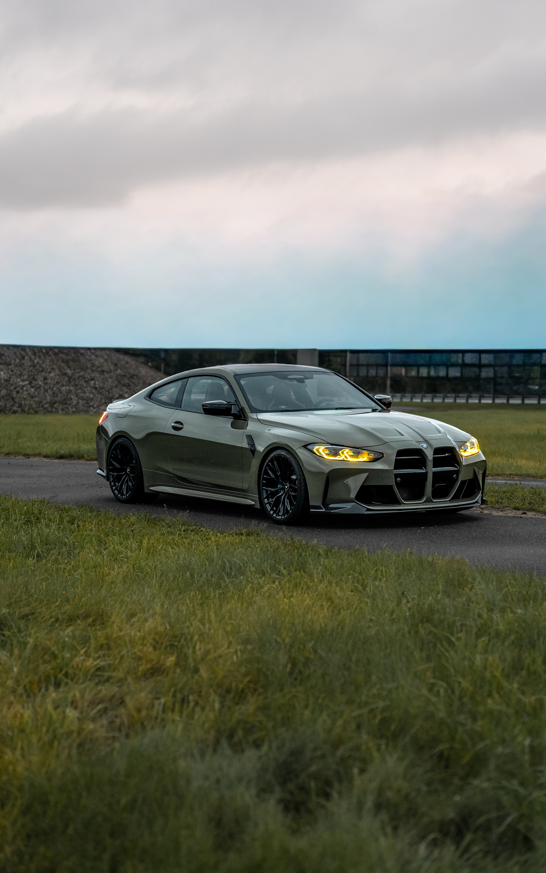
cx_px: 266
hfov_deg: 18.1
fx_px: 1714
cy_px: 436
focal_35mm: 72
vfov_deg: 28.6
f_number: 2.5
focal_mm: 70
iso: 500
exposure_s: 1/100
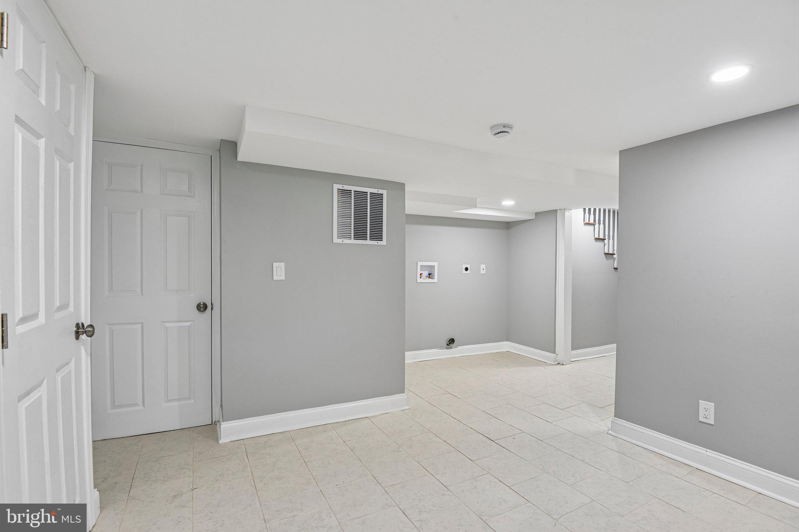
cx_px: 400
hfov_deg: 96.7
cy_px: 266
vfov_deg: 73.7
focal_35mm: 16
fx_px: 355
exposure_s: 1/15
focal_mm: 16
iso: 400
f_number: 8
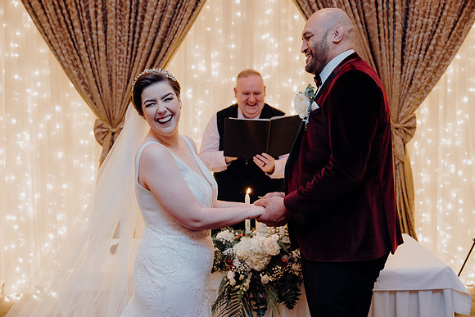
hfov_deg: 46.4
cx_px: 238
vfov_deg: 31.9
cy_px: 158
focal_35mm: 42
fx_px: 554
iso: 2500
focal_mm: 42
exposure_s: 1/160
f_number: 3.5
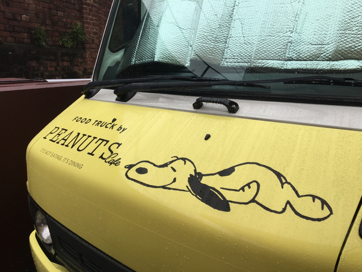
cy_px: 136
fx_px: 303
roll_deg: -0.3
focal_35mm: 29
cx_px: 181
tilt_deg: -11.3
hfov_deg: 61.7
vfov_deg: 48.2
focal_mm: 4.15
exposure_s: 1/418
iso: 25
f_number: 2.2
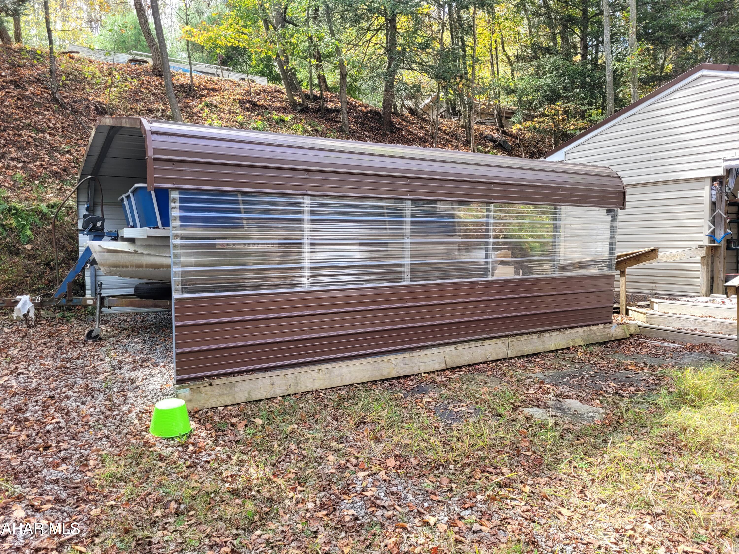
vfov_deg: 53.1
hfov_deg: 67.3
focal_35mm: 26
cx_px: 370
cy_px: 277
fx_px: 555
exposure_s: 1/211
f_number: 1.8
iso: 40
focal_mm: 5.4
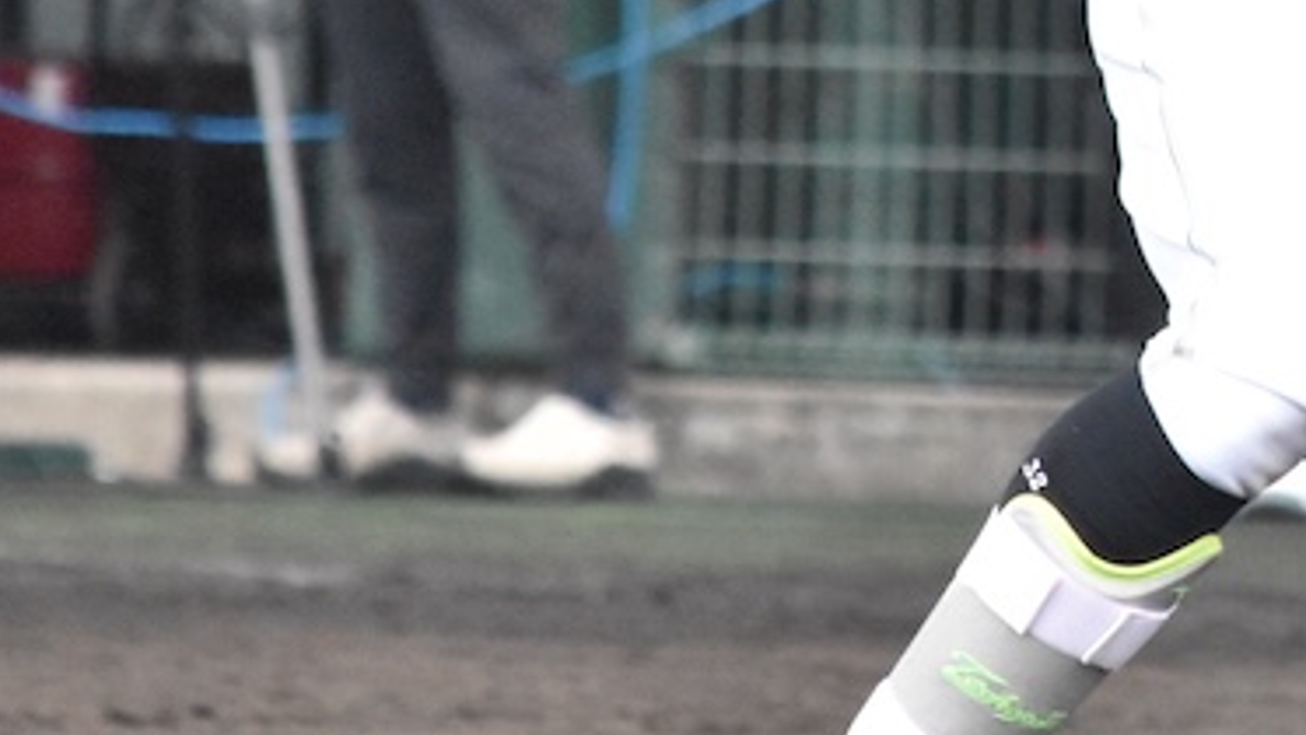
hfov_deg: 1.7
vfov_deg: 0.9
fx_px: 44821
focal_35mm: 1294
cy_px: -173
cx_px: 1439
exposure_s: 1/4000
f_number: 8
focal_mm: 300
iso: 10000
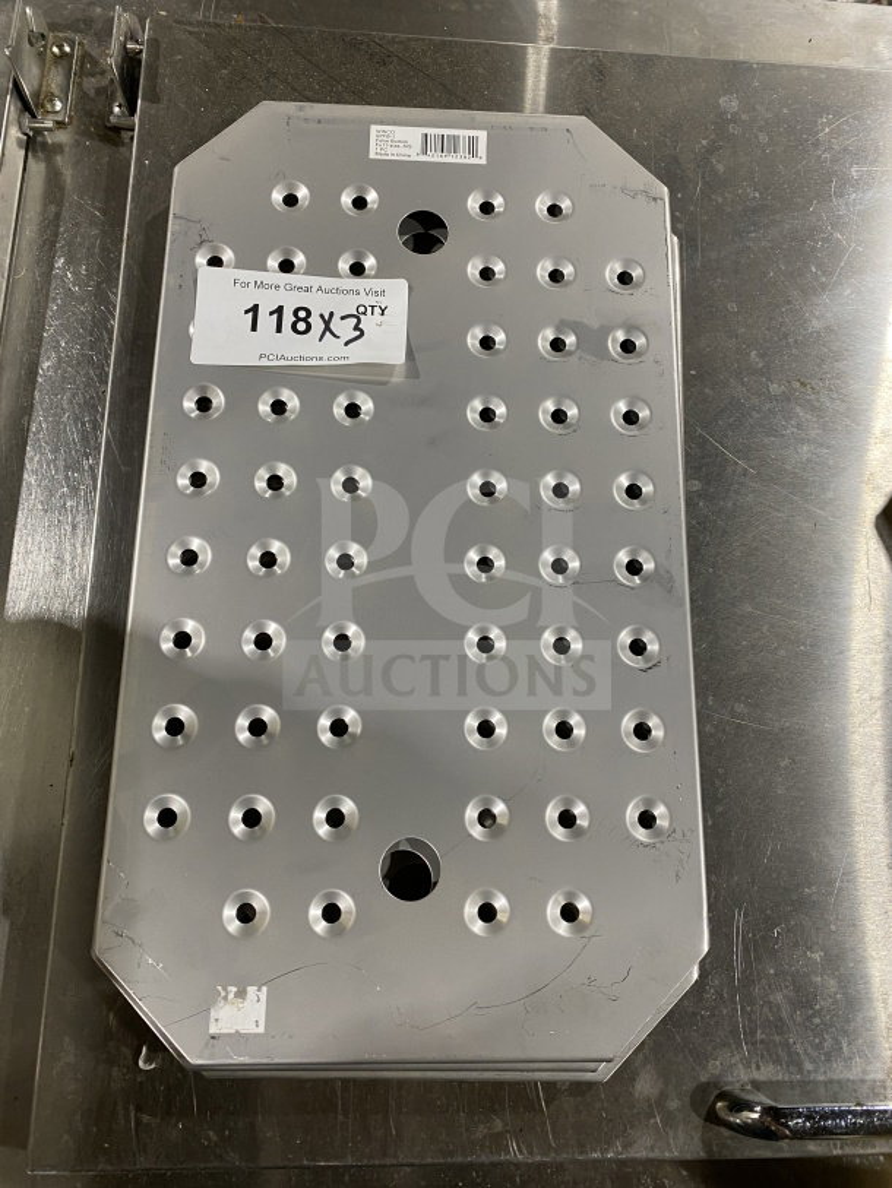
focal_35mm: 26
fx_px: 893
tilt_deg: -75.2
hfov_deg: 53.1
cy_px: 594
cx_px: 446
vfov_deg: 67.3
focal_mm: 4.25
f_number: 1.8
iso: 125
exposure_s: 1/64
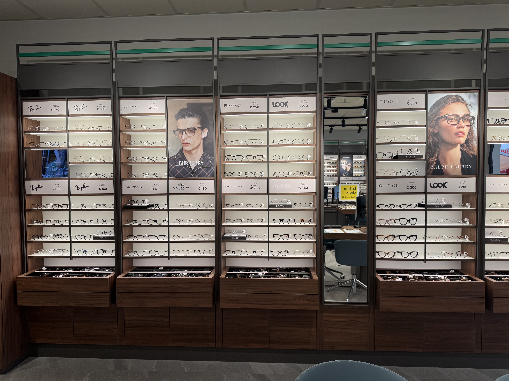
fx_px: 353
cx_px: 254
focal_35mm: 24
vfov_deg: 56.8
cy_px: 190
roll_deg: +0.7
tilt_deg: -1.8
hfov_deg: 71.6
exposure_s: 1/225
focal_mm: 6.76
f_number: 1.78
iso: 64
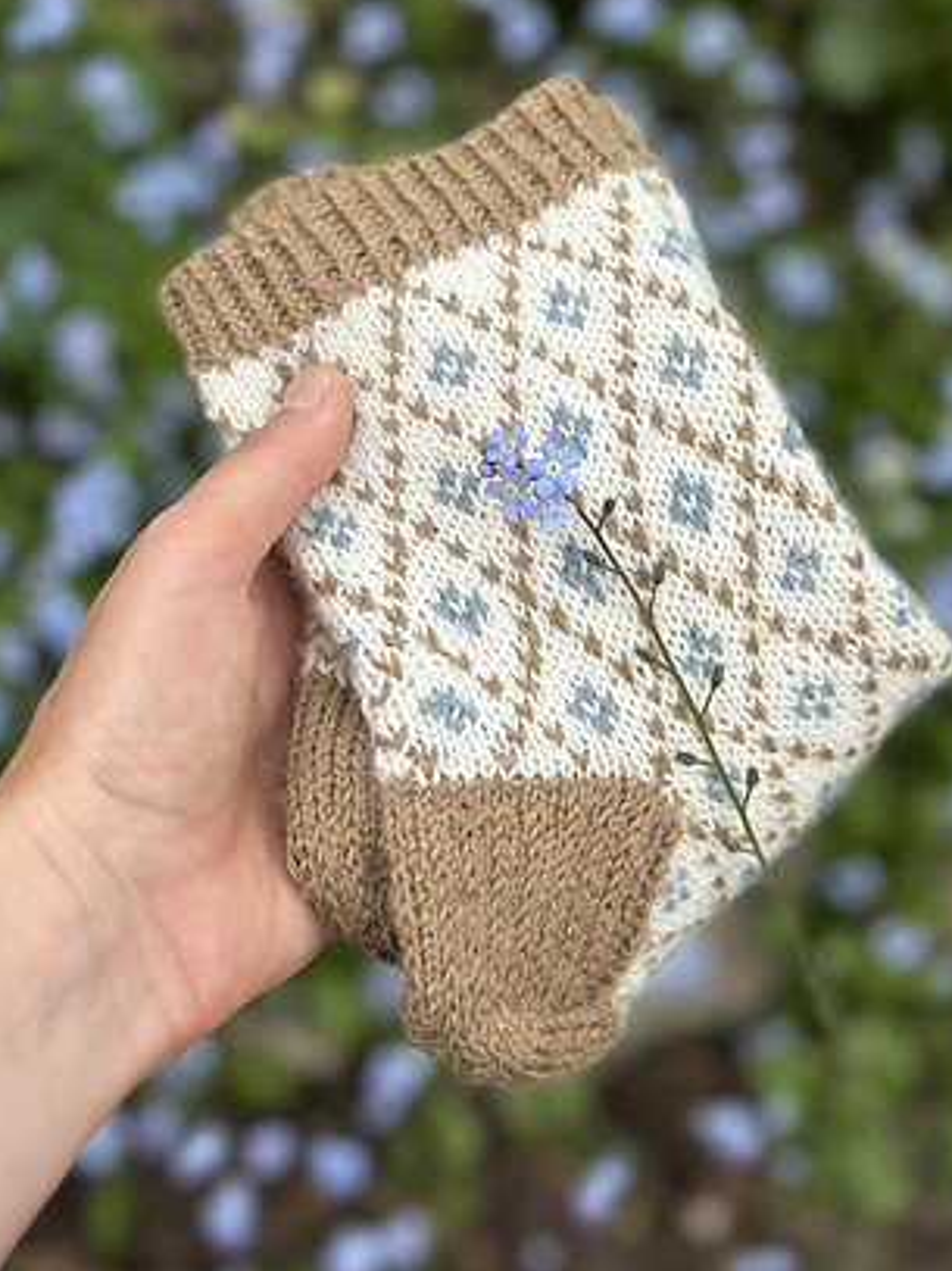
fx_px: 2165
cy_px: 559
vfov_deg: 32.7
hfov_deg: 24.8
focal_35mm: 59
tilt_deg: -75.8
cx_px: 473
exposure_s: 1/709
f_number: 1.78
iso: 80
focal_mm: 6.86
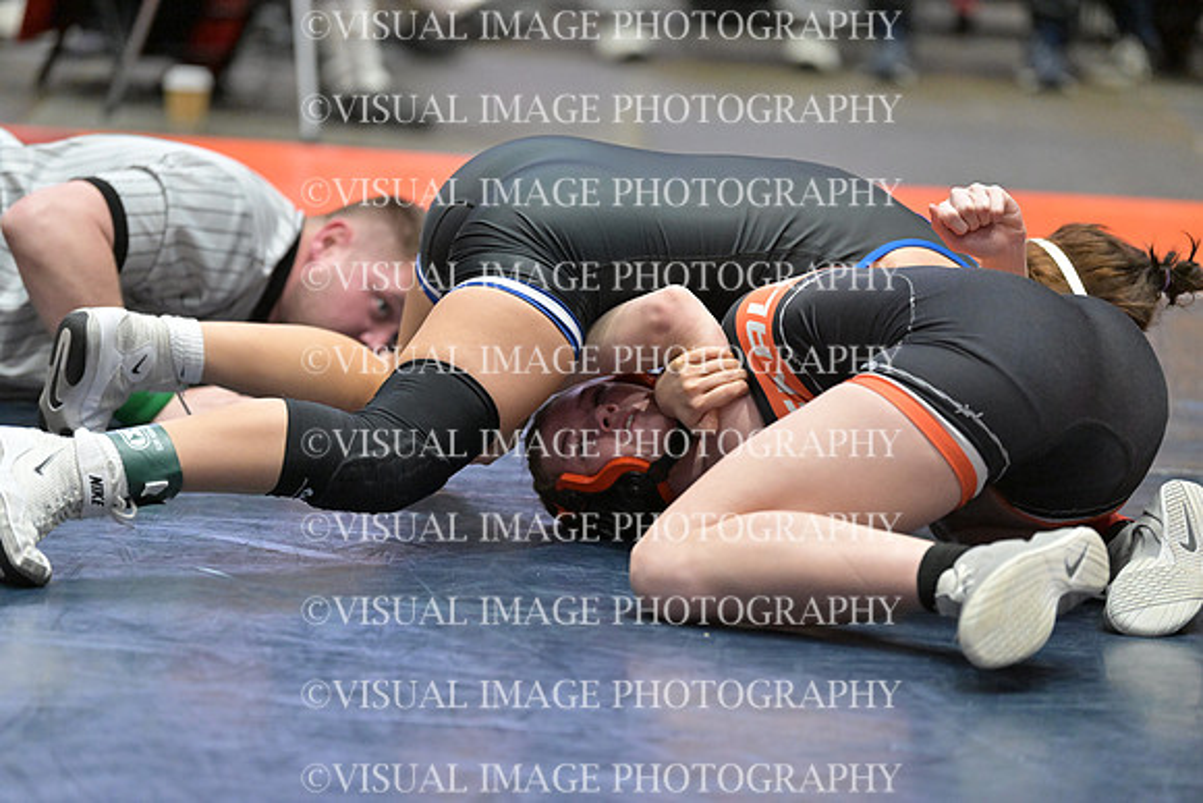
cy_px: 402
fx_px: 5682
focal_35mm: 170
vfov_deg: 8.1
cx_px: 602
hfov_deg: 12.1
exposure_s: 1/800
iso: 6400
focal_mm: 170
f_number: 2.8
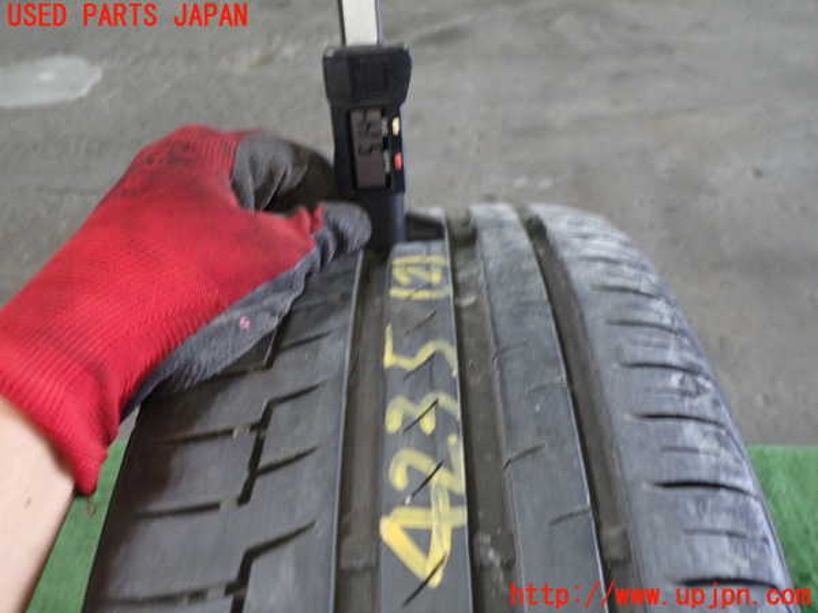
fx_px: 709
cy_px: 306
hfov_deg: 60.0
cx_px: 409
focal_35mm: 30
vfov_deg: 46.8
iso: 320
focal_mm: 5.4
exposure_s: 1/30
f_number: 2.3
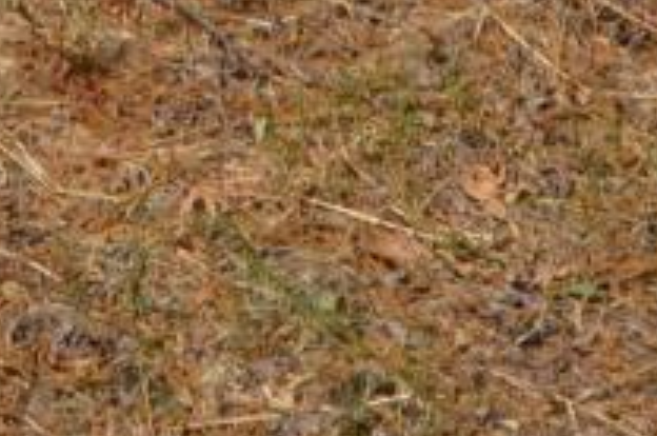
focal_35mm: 130
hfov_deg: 15.6
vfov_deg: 8.7
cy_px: -853
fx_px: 2369
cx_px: 44
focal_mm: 12
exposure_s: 1/200
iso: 100
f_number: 11
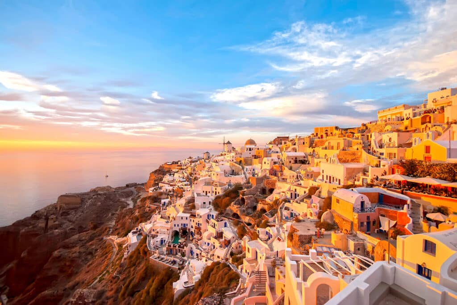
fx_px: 191
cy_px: 152
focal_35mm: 15
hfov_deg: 100.3
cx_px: 228
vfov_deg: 77.5
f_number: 6.3
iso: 200
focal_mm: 10
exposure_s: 1/60
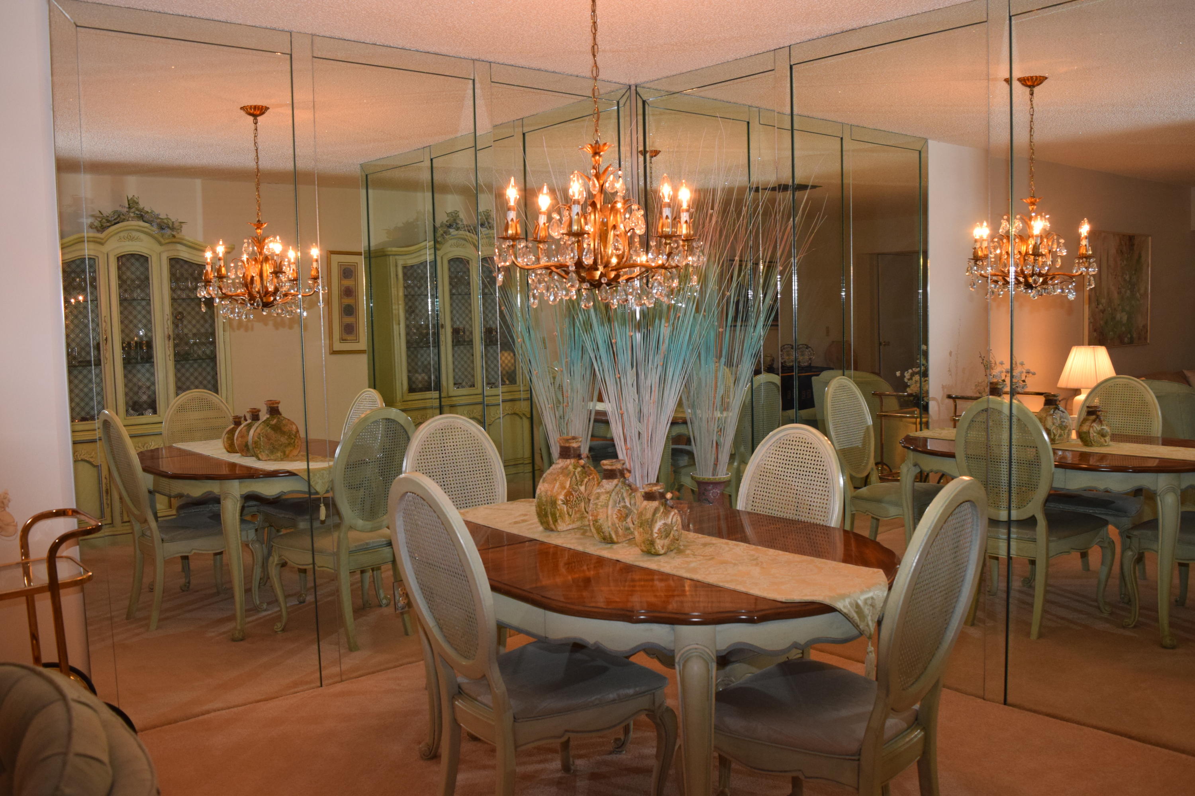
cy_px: 398
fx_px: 996
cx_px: 598
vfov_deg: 43.6
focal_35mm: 30
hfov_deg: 61.9
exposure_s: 1/100
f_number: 5
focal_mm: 20
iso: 800
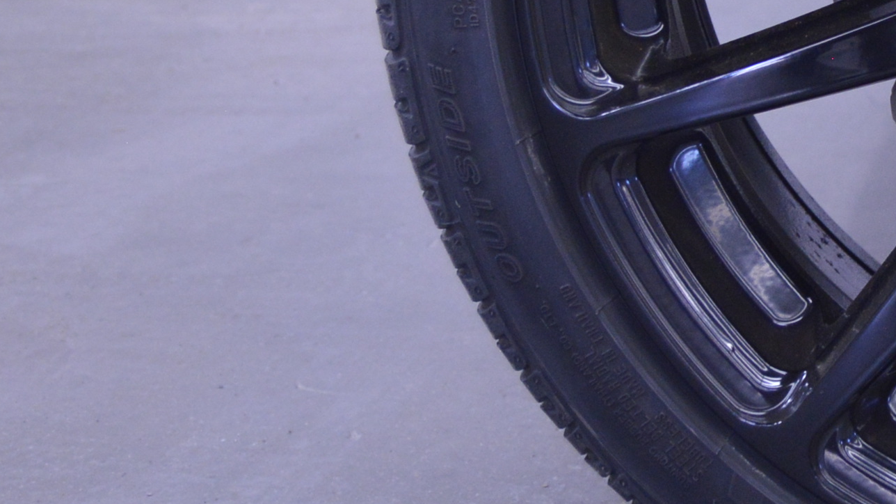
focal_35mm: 121
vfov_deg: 9.8
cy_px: -149
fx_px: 2874
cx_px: 1192
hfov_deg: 16.6
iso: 800
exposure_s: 1/80
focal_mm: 22
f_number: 3.5
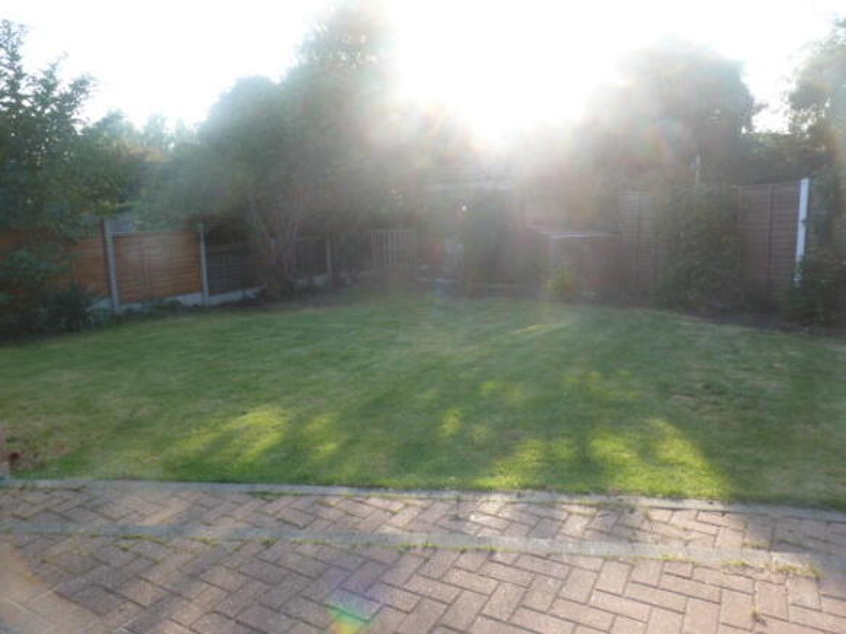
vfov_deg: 56.8
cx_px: 423
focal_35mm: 24
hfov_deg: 71.6
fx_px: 586
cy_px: 317
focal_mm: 4.3
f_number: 4
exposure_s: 1/125
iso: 100
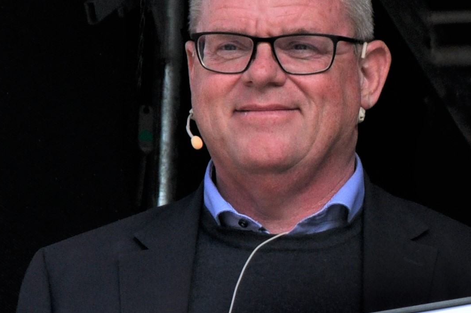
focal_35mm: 250
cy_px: 251
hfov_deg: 8.2
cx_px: 589
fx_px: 3267
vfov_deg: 5.5
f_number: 10
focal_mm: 50
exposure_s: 1/400
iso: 200
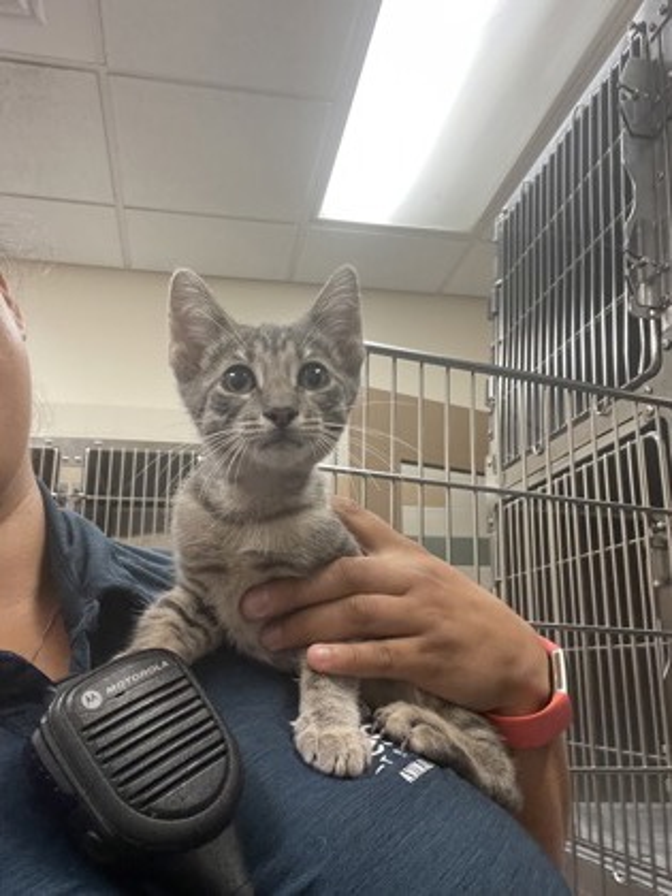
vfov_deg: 60.0
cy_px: 448
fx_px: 777
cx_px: 336
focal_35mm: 30
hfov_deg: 46.8
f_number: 2.2
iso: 200
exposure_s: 1/53
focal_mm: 2.71
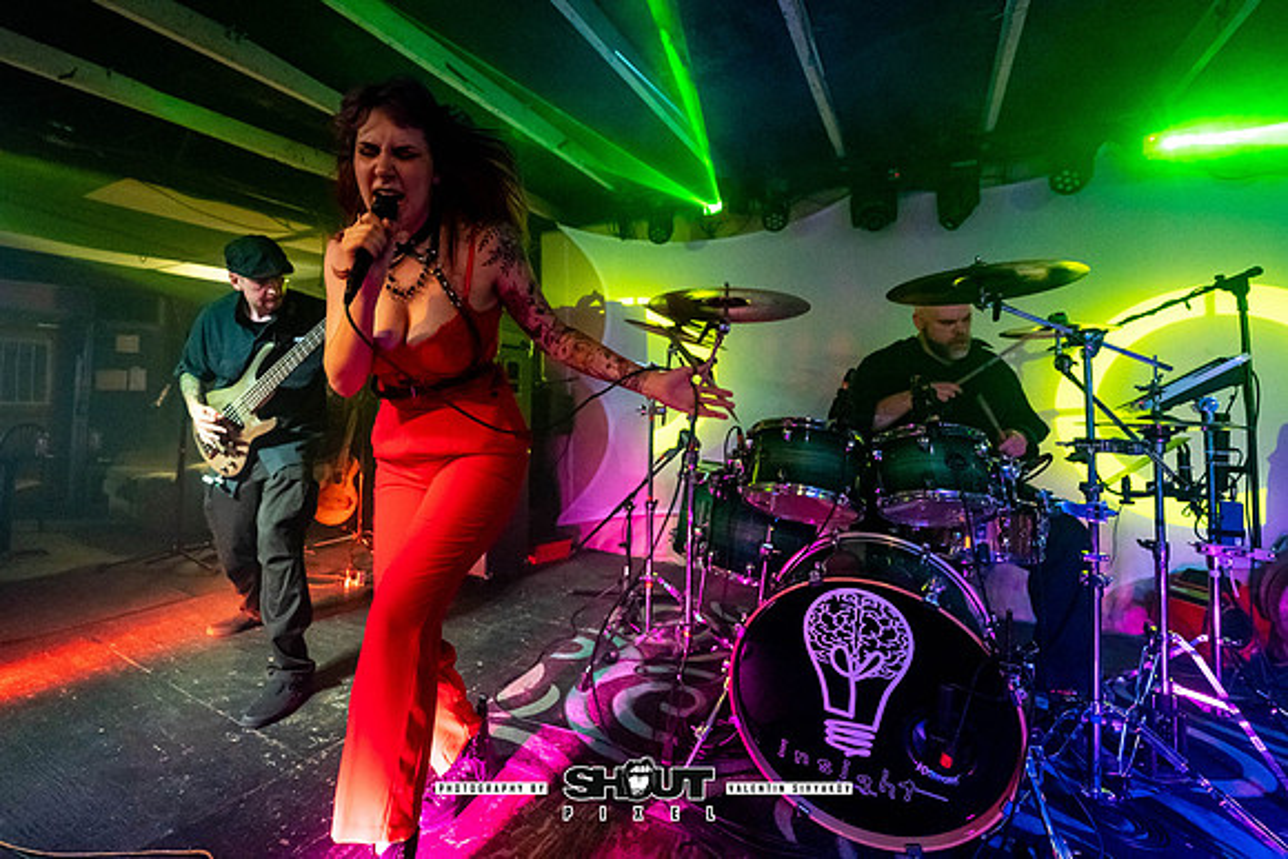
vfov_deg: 73.4
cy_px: 368
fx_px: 573
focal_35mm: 16
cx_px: 559
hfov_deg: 96.2
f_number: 2.8
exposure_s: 1/250
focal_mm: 14
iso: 3200
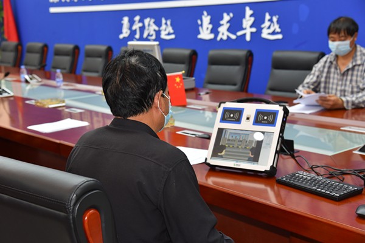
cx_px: 182
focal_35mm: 52
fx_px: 527
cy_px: 122
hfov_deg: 38.2
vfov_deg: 26.0
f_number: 5
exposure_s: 1/100
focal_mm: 52
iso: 800
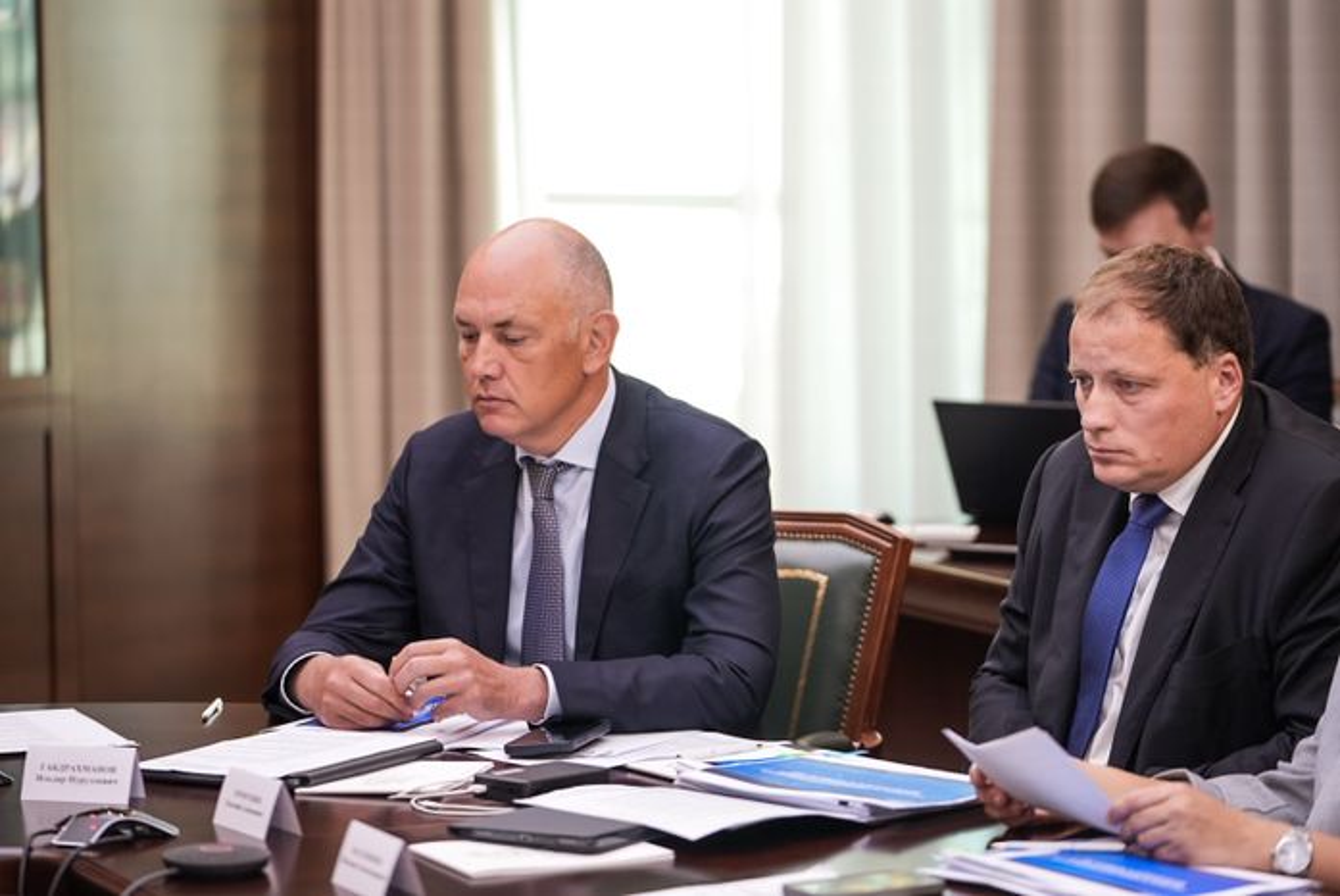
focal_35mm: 119
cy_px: 448
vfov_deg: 11.5
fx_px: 4433
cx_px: 670
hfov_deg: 17.2
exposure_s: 1/125
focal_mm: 119
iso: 800
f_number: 2.8
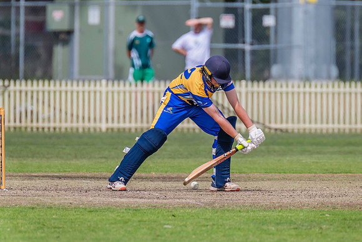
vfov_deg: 2.0
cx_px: 206
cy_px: 104
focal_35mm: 682
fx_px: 6864
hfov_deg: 3.0
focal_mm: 600
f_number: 7.1
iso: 800
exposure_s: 1/2500
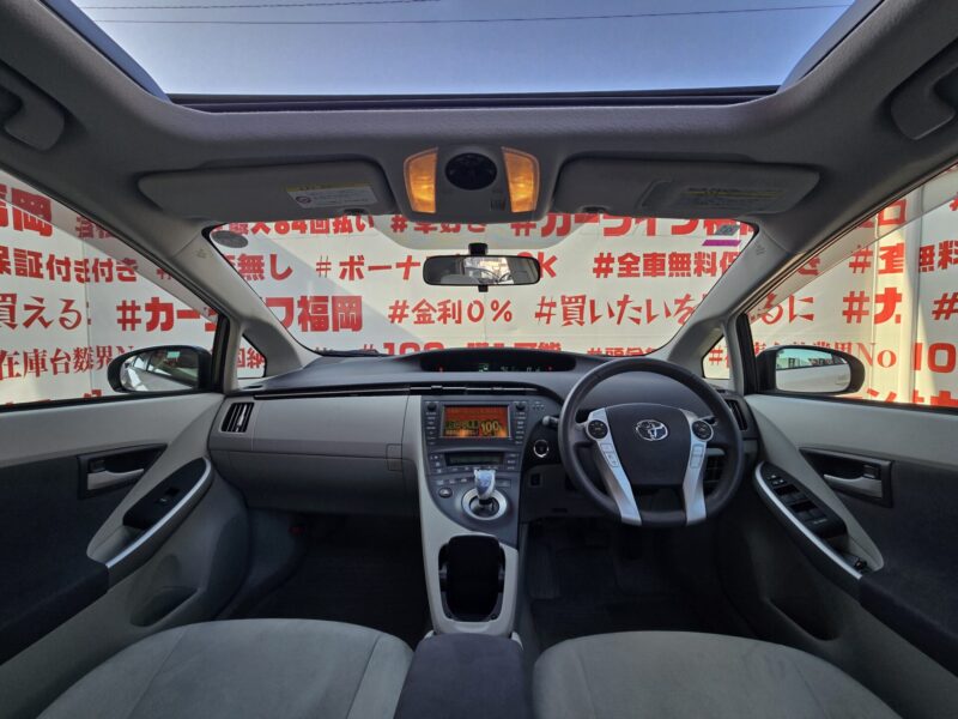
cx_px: 479
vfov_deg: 89.9
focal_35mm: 13
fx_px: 360
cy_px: 360
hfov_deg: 106.2
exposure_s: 1/322
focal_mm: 2.2
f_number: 2.2
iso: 50
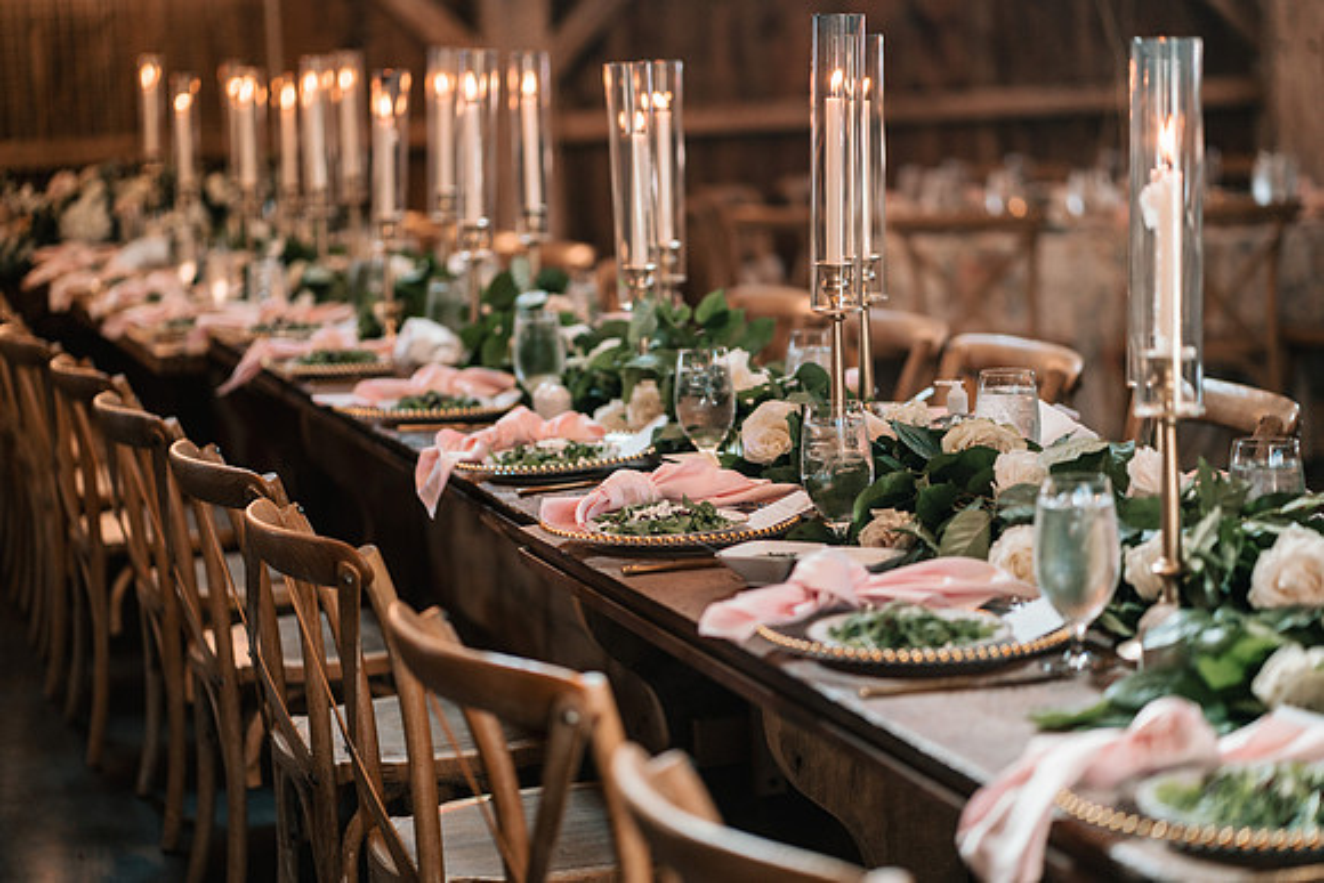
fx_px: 3127
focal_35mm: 85
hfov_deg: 23.9
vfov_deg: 16.1
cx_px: 662
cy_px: 442
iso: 500
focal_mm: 85
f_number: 1.8
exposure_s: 1/320
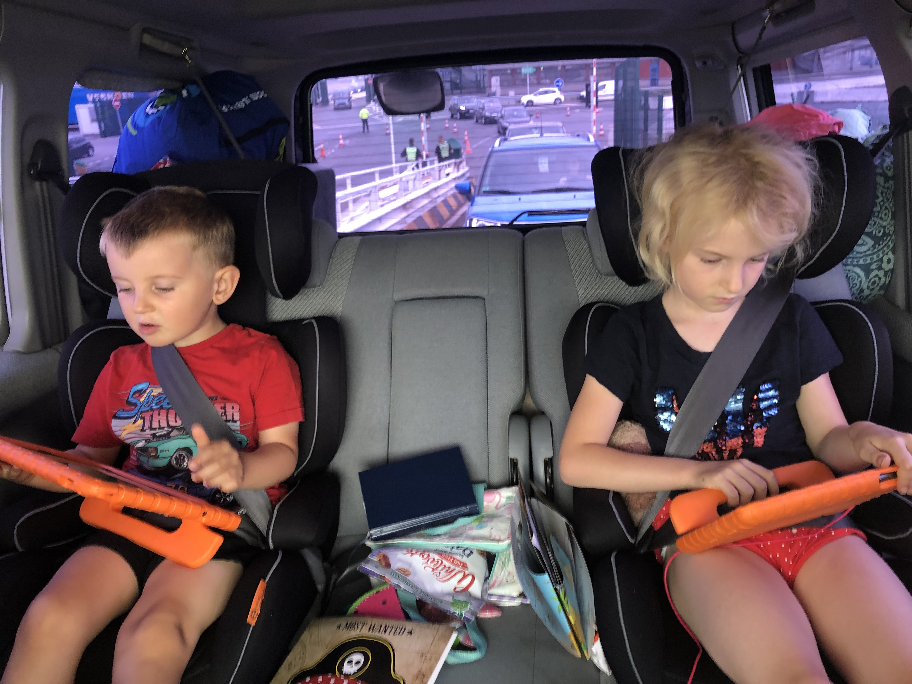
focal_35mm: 28
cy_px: 342
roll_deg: +3.5
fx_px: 738
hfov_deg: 63.4
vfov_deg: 49.7
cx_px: 456
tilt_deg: -21.6
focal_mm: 3.99
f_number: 1.8
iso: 40
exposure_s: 1/24
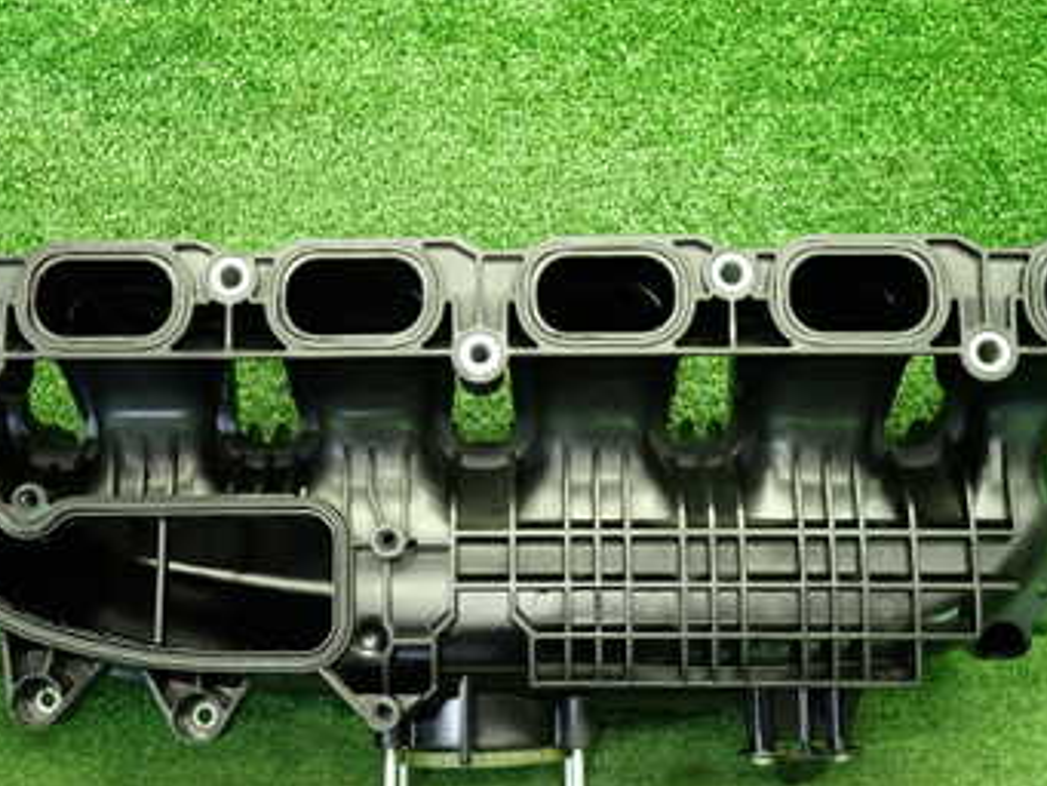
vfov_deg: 32.8
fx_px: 1331
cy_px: 457
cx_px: 479
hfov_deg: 42.9
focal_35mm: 44
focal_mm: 4.5
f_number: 2
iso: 250
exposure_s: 1/30
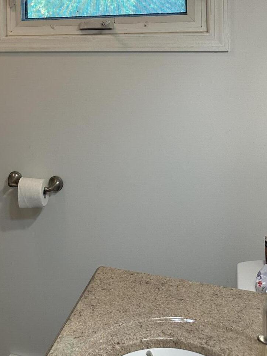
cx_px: -7
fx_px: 514
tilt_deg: -1.1
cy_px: 45
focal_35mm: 50
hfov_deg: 27.3
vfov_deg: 36.2
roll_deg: +0.6
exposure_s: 1/120
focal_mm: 6.86
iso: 160
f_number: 1.78
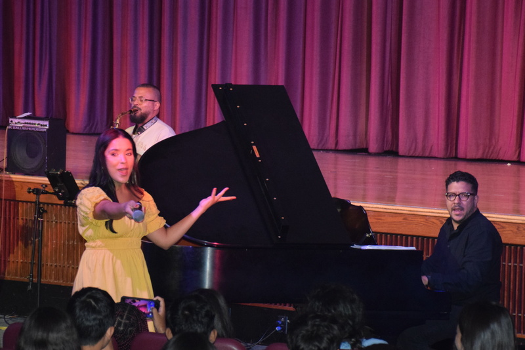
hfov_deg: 14.4
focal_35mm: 142
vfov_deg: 9.6
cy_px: 175
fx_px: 2079
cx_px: 262
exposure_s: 1/60
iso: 3200
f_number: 5.3
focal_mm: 95
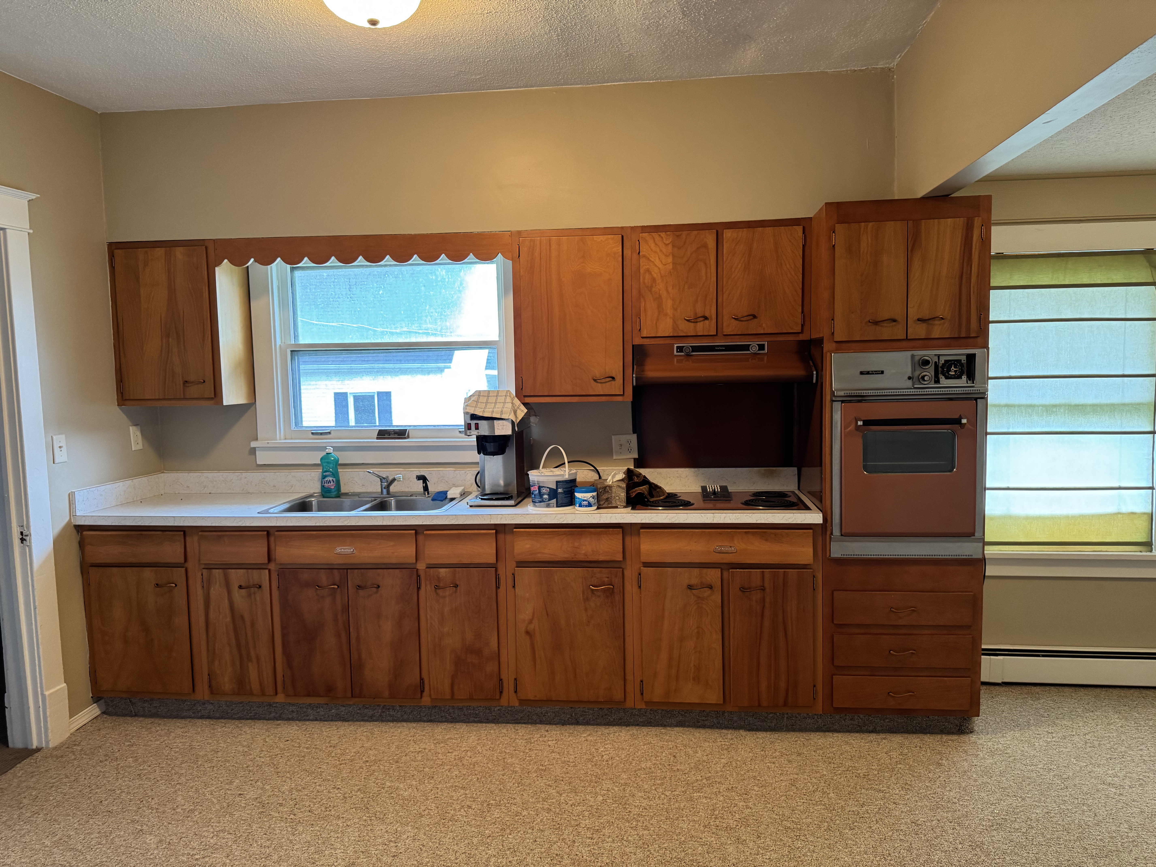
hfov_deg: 71.6
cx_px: 578
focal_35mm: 24
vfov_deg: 56.8
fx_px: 801
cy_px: 434
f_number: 1.78
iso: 250
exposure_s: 1/60
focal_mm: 6.76
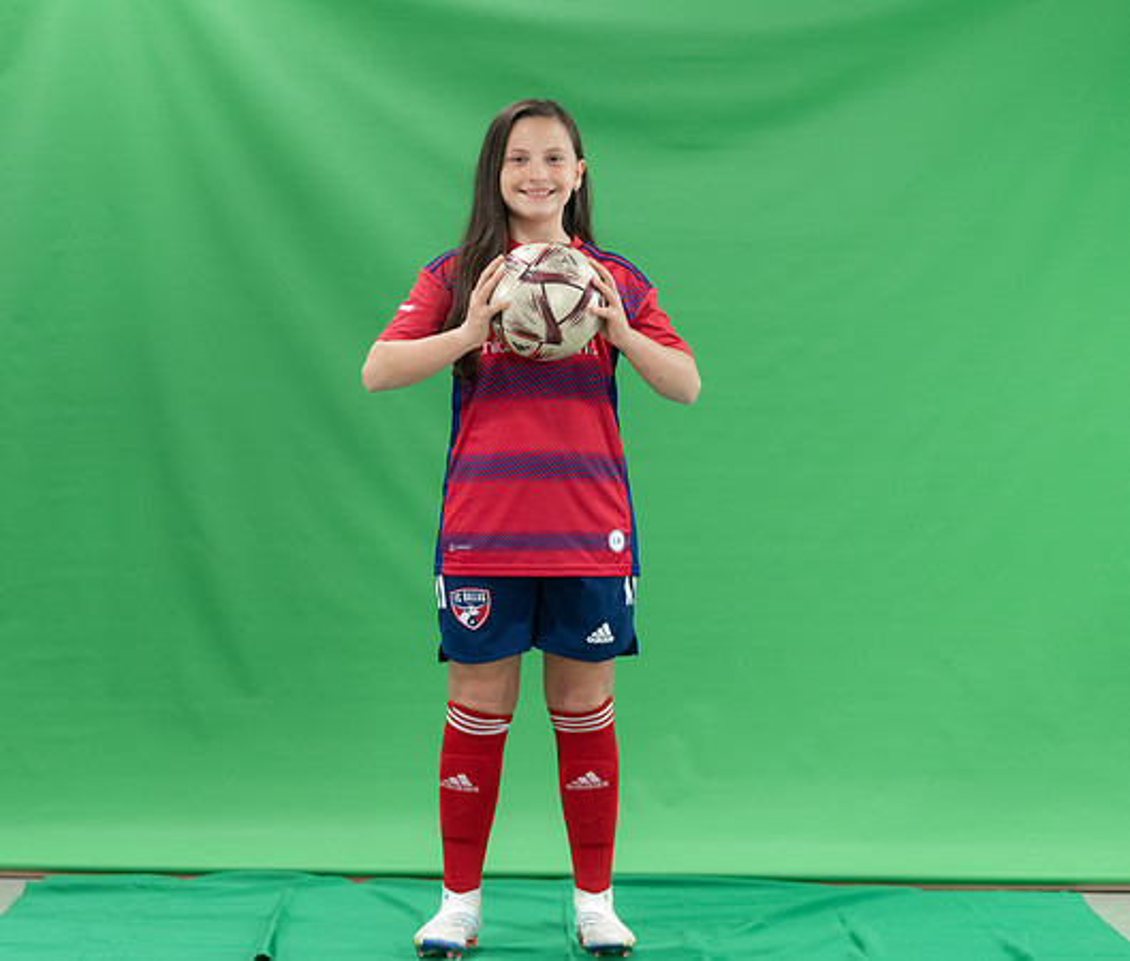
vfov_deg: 17.1
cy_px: 427
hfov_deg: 20.1
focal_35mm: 93
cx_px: 545
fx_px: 3189
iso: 1000
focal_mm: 70
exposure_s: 1/250
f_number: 2.8
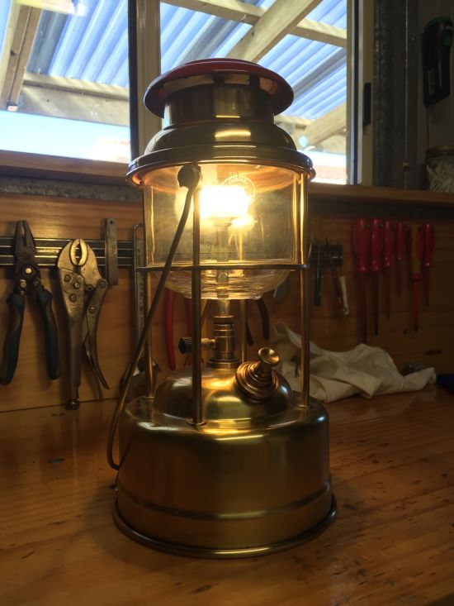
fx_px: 507
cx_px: 227
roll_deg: +1.1
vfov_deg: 61.7
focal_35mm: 29
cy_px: 303
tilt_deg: -4.6
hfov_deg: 48.2
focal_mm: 4.15
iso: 50
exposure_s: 1/100
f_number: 2.2
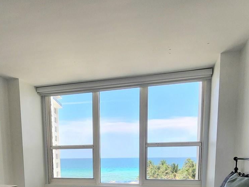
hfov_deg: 63.3
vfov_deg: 42.7
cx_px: 110
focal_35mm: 28
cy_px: 188
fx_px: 201
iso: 50
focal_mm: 2.2
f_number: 2.2
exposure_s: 1/161
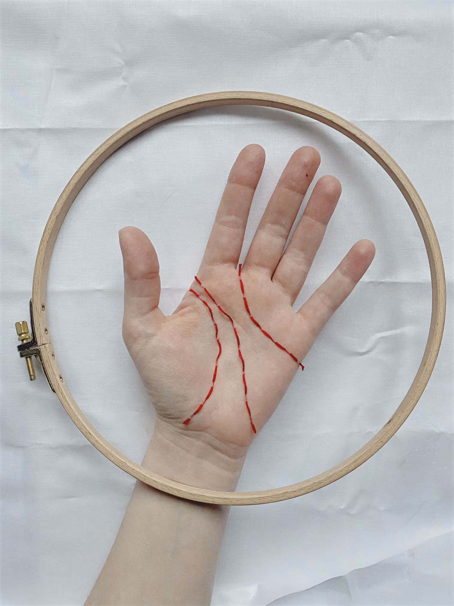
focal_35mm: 26
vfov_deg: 67.3
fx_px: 455
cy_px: 303
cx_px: 227
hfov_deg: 53.1
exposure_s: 1/60
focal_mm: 4.25
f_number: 1.8
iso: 320
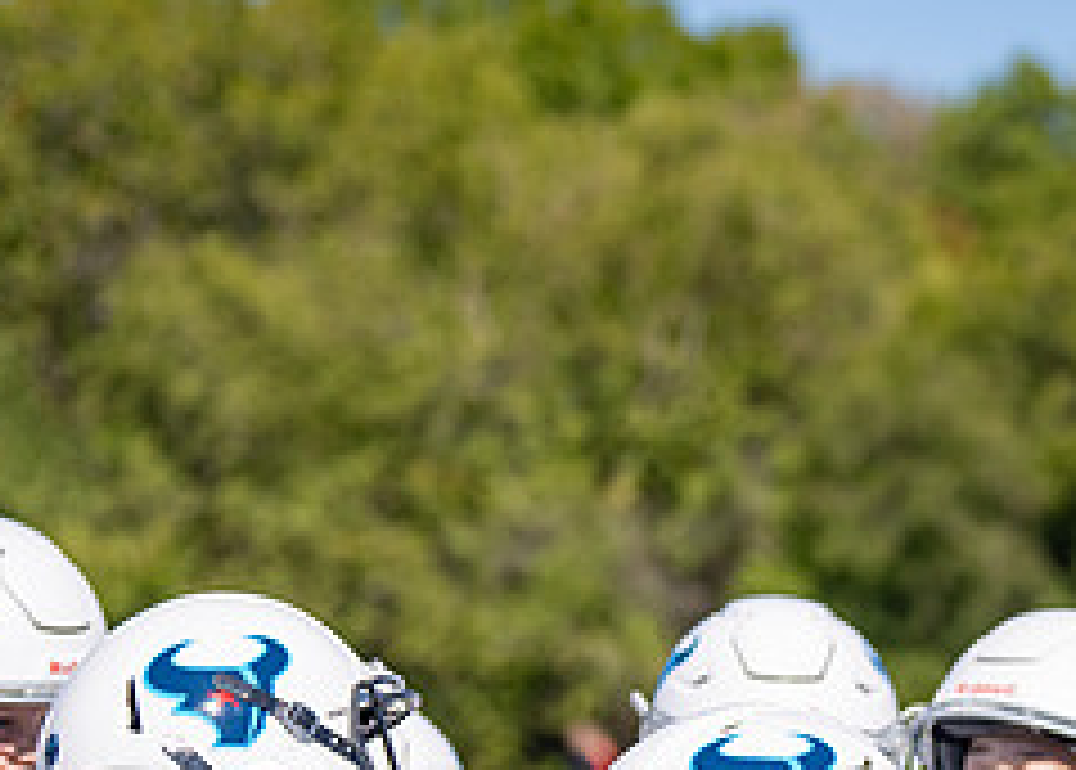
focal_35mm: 197
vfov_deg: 7.2
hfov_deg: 10.1
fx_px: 6024
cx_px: 1111
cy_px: 956
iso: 200
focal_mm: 70
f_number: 2.8
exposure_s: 1/5000
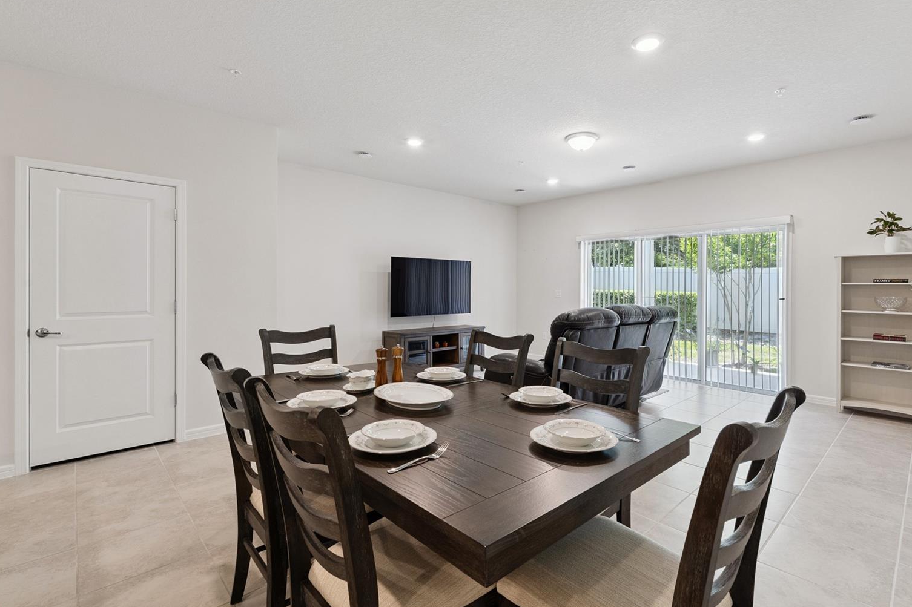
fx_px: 444
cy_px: 286
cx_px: 479
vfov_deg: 68.7
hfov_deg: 91.5
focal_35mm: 18
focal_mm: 16.5
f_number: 10
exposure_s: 1/20
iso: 640
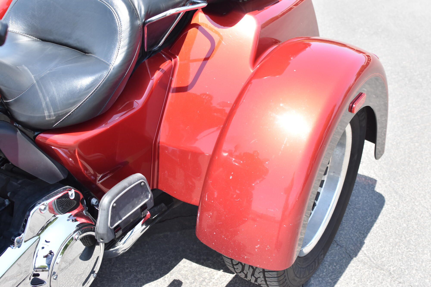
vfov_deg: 25.7
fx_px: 628
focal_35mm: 52
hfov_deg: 37.9
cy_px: 144
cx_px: 216
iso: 800
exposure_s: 1/1600
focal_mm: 35
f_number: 4.5
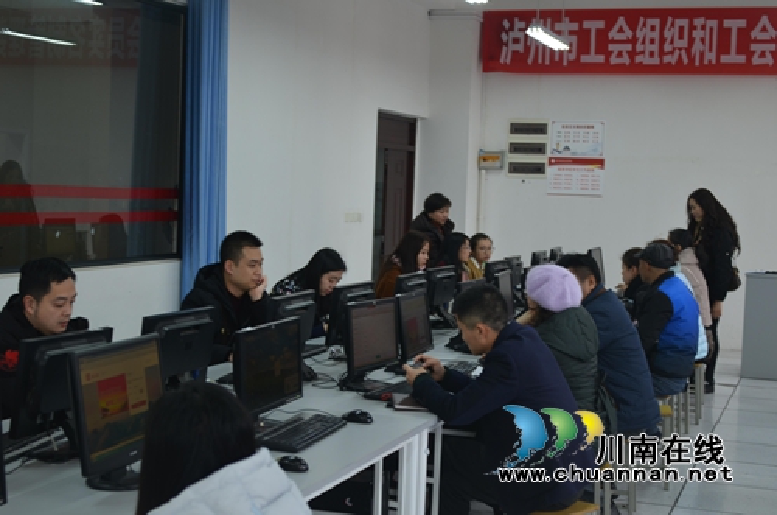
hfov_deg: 36.9
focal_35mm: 54
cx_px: 388
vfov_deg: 24.9
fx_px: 1163
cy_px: 258
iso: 100
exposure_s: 1/20
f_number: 4
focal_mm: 36
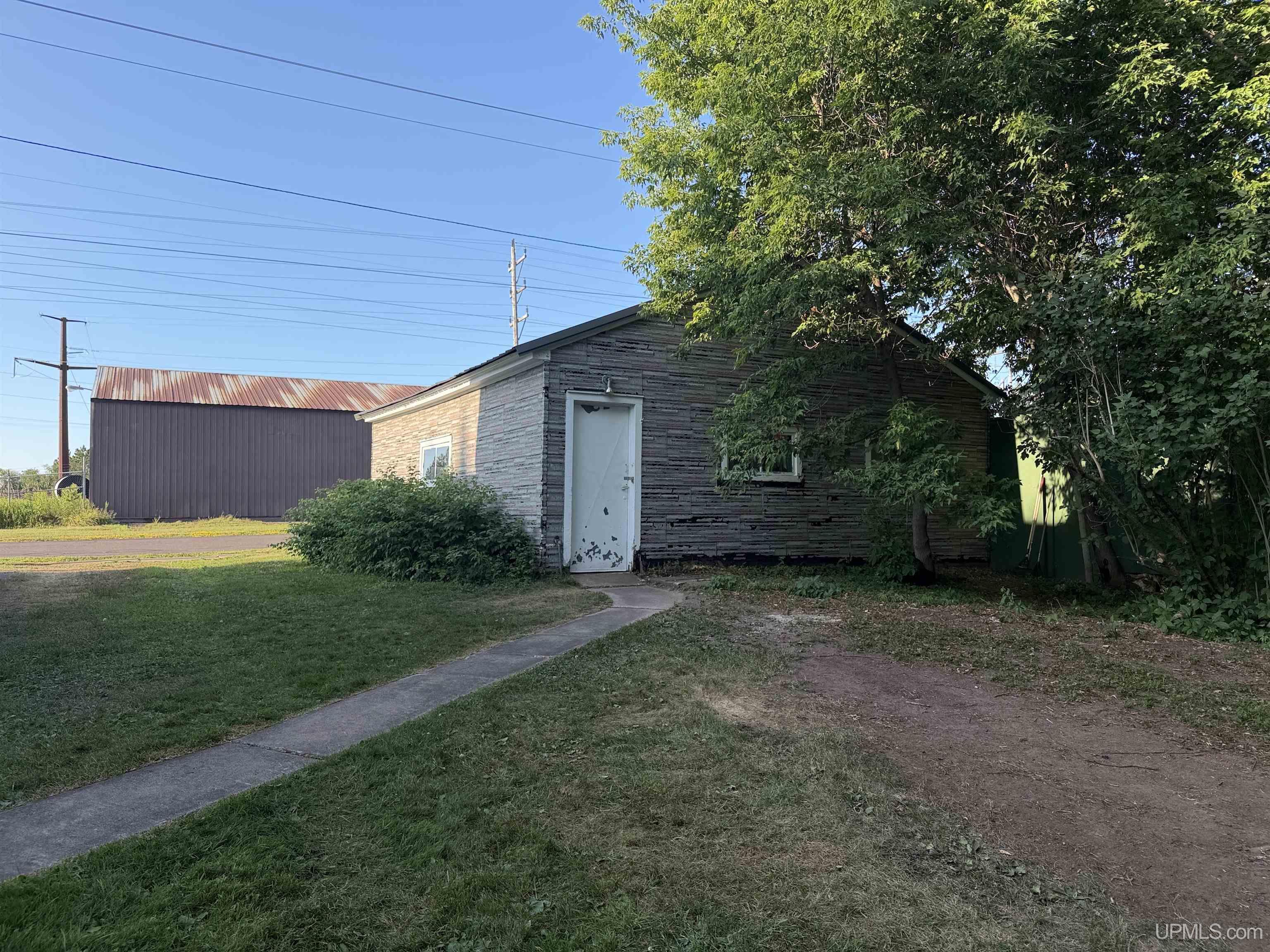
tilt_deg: +0.8
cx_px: 635
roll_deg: +0.4
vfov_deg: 56.8
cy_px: 476
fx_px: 881
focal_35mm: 24
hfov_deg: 71.6
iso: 80
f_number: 1.78
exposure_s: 1/1361
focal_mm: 6.76
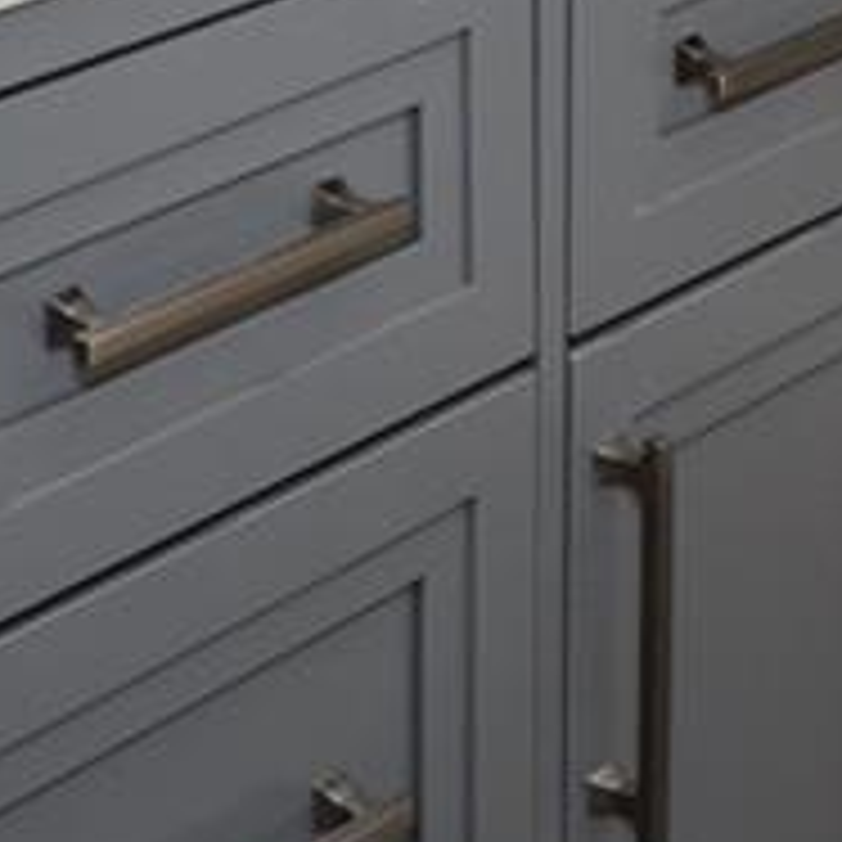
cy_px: -1234
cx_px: 671
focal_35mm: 138
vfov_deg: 10.7
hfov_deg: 12.6
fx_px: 3798
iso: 800
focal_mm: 19
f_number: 8
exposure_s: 1/8
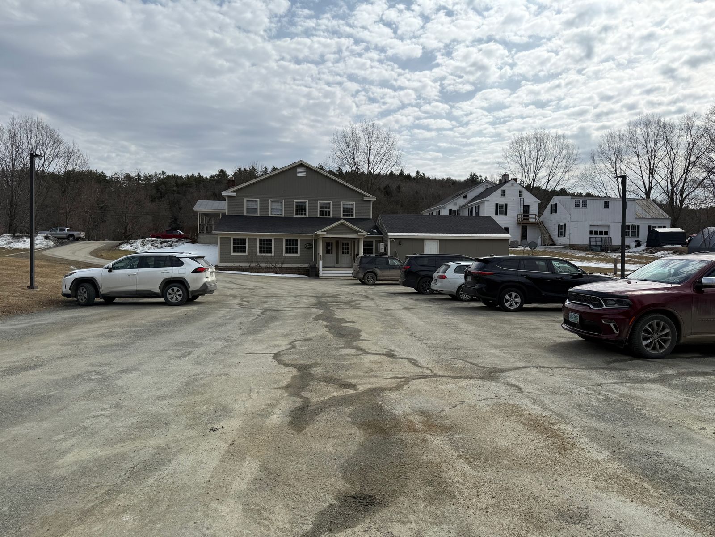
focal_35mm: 24
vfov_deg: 56.8
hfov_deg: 71.6
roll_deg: -0.1
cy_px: 268
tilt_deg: -0.6
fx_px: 496
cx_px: 358
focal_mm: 6.76
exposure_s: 1/10309
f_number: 1.78
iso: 80
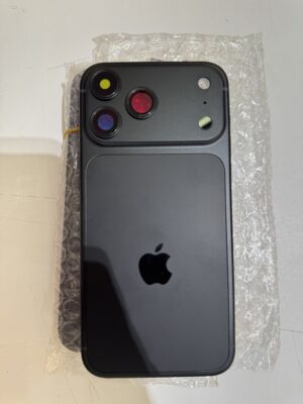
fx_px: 280
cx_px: 152
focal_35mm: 24
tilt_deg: -84.8
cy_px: 202
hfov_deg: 56.8
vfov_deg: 71.6
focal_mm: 6.76
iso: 50
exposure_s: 1/121
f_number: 1.78
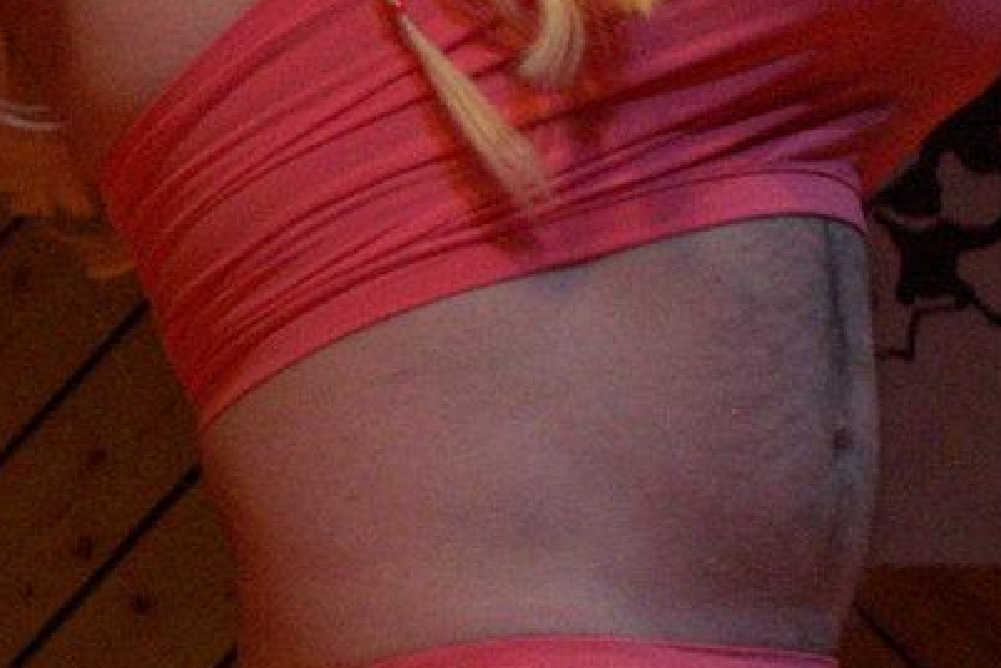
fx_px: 5602
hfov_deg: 10.2
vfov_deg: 6.8
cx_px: 371
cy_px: 227
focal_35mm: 201
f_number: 5.3
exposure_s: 1/60
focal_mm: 45
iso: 3200
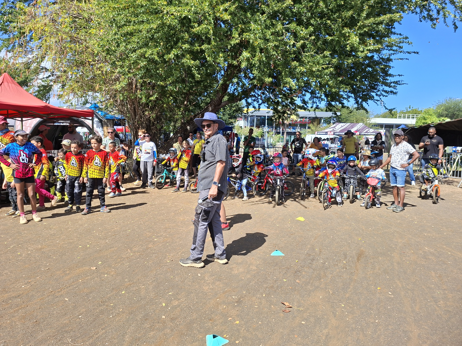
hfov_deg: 73.9
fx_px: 307
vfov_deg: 58.9
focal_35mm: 23
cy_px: 173
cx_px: 231
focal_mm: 5.54
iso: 50
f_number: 1.8
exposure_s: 1/1445
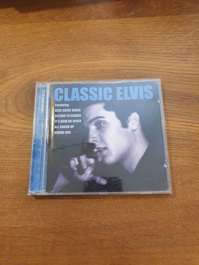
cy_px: 132
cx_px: 100
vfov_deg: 67.3
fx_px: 199
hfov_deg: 53.1
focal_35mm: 26
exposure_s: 1/33
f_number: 2.4
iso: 640
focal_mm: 4.32
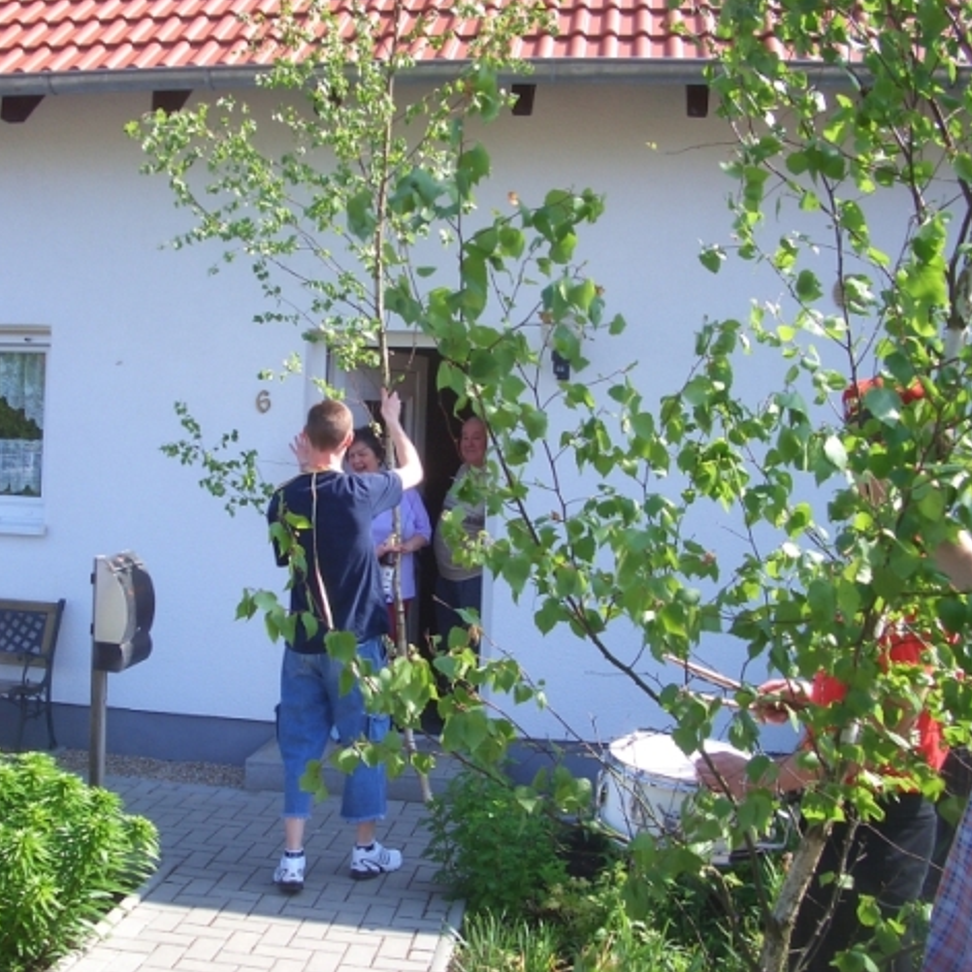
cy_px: 479
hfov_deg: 39.8
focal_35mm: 42
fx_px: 1334
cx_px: 371
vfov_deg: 40.0
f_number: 4.3
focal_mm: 5.8
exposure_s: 1/200
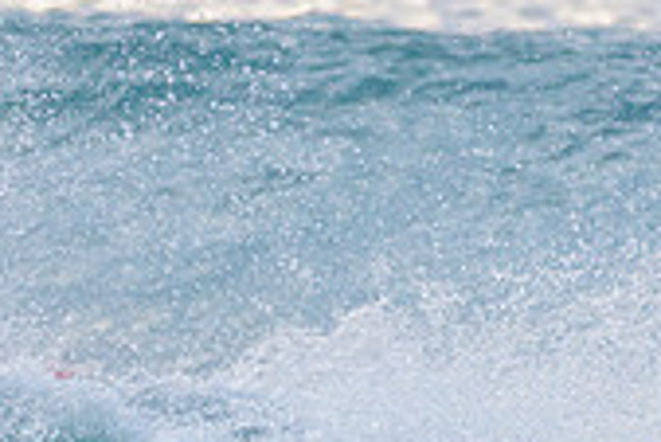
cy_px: 516
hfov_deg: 1.0
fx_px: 38737
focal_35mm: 2108
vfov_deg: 0.7
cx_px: -42
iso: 720
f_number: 5.6
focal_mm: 500
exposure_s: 1/1250
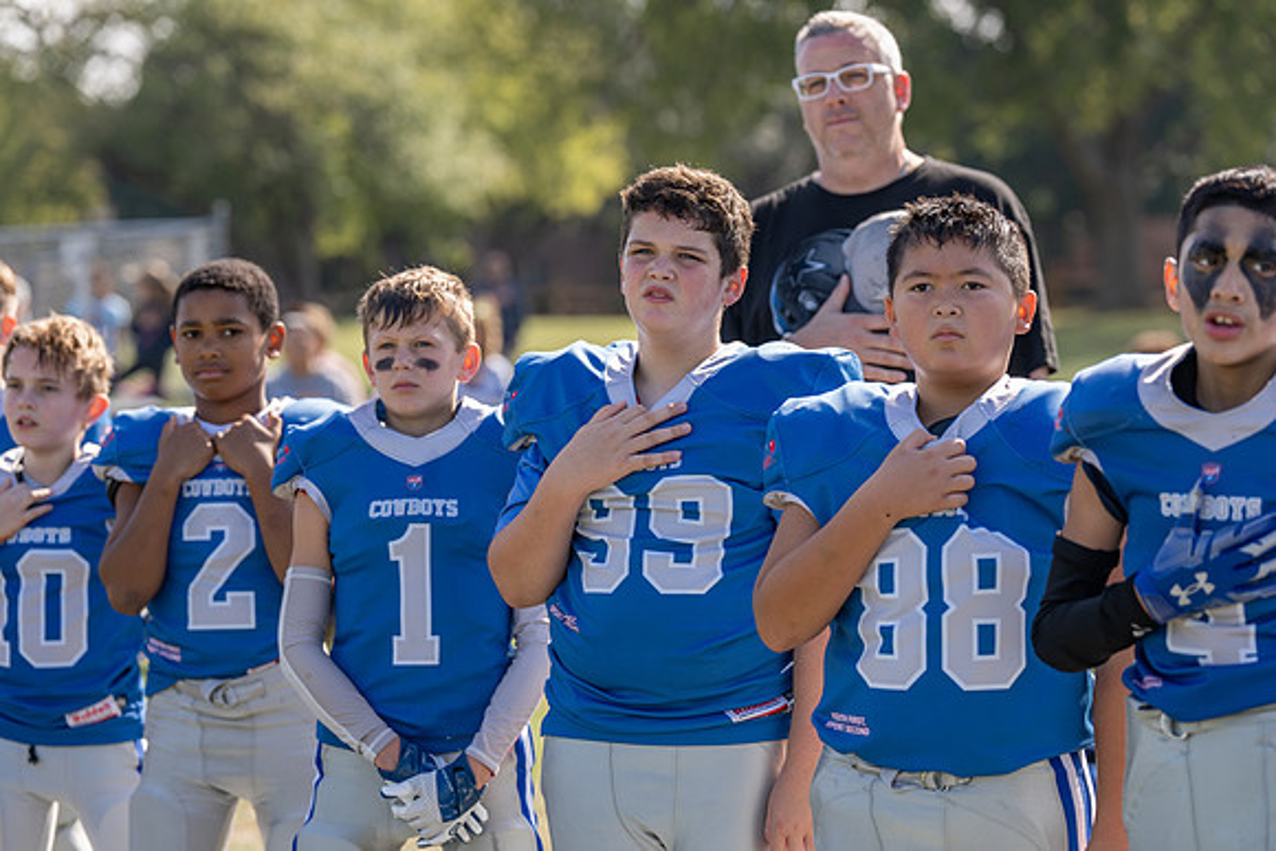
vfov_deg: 11.9
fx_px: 4077
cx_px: 638
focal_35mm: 115
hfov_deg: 17.8
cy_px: 426
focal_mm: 115
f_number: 3.5
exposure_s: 1/500
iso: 100
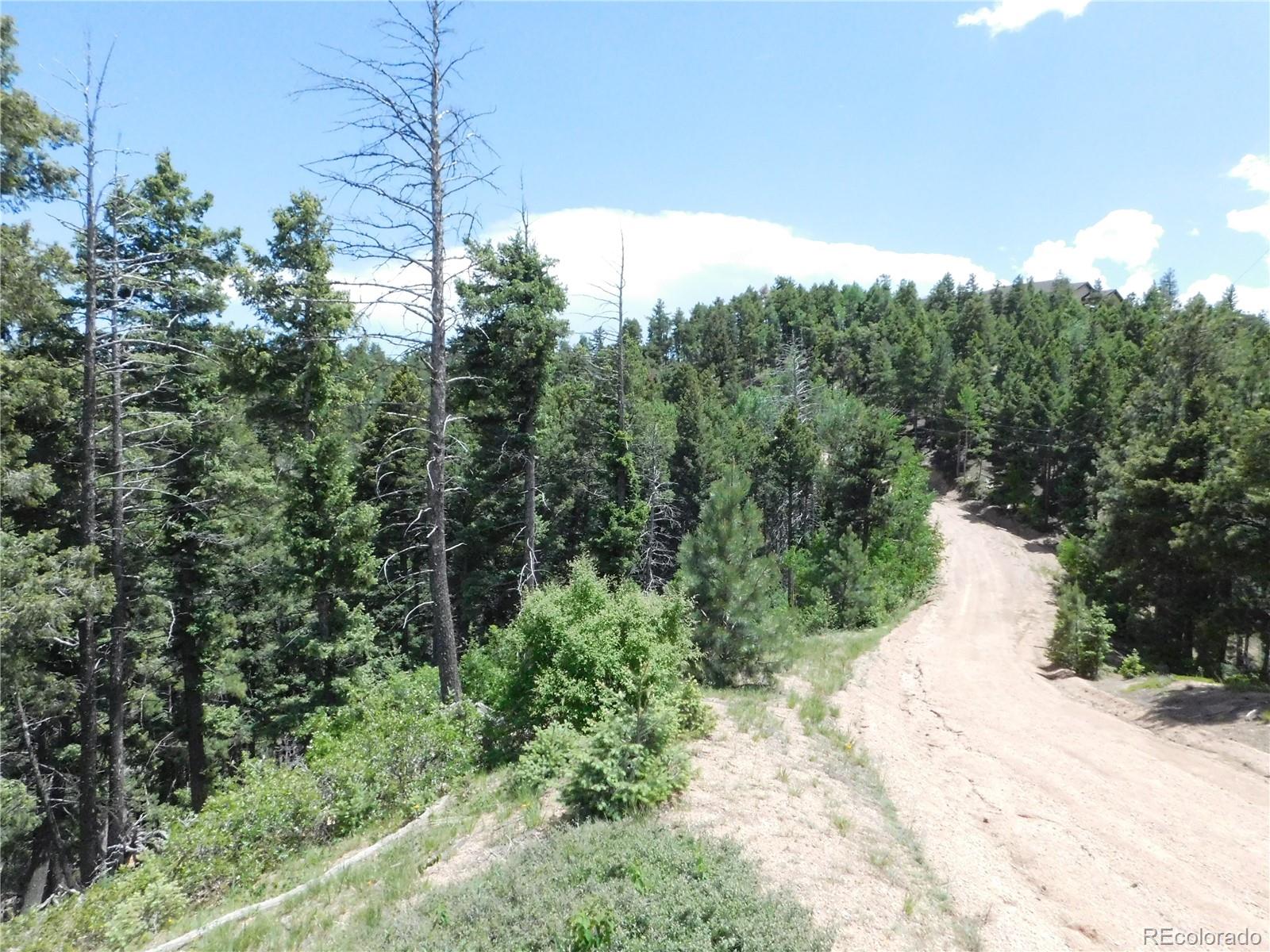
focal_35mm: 23
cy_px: 476
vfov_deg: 58.9
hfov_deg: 73.9
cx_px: 635
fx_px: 844
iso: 800
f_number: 6
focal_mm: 4
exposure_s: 1/1500
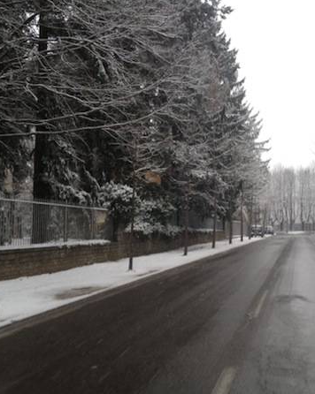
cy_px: 197
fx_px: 537
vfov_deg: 40.4
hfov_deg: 32.5
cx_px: 199
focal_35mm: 46
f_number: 2.4
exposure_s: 1/196
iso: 50
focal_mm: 4.28
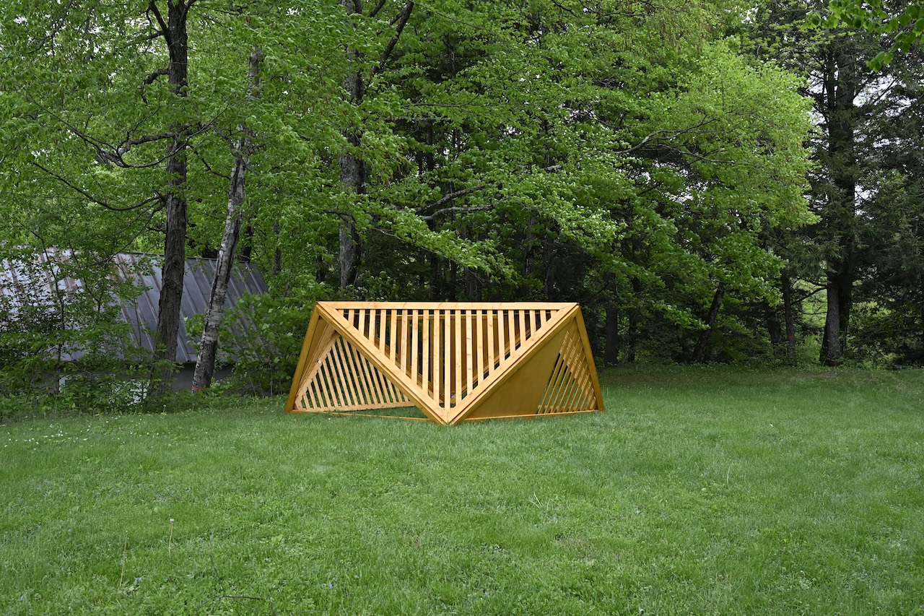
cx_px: 462
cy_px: 308
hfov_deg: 54.4
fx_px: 898
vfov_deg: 37.8
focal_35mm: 35
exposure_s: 1/200
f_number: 8
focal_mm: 35
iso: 400
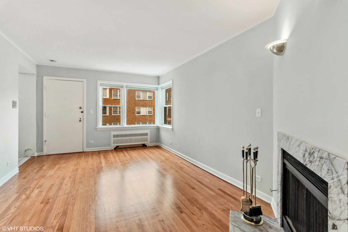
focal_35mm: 17
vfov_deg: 70.4
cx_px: 174
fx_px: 164
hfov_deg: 93.3
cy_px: 116
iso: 200
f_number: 8
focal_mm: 17
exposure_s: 1/13
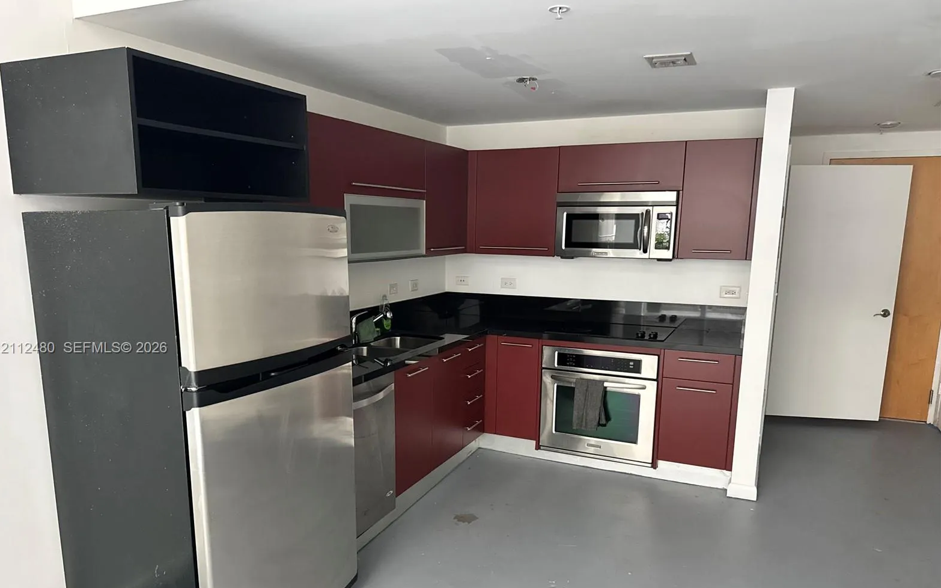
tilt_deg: -12.7
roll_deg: -1.0
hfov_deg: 70.4
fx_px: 667
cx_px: 461
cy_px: 349
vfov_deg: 47.3
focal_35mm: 26
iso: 800
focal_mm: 6.76
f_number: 1.78
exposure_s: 1/54
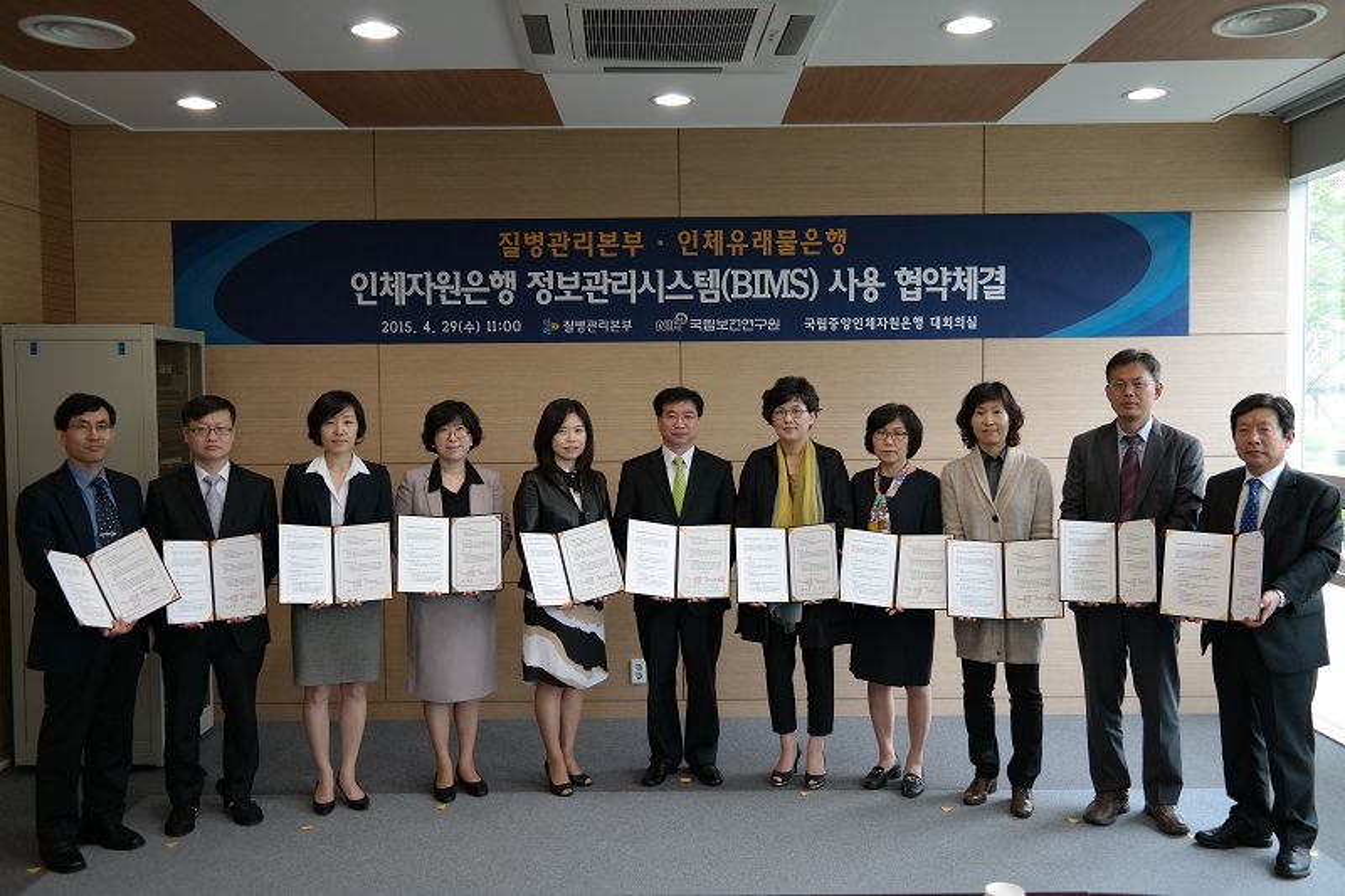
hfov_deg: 61.9
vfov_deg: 43.6
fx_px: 1121
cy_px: 448
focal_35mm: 30
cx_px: 672
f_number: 3.5
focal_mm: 20
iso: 400
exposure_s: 1/40
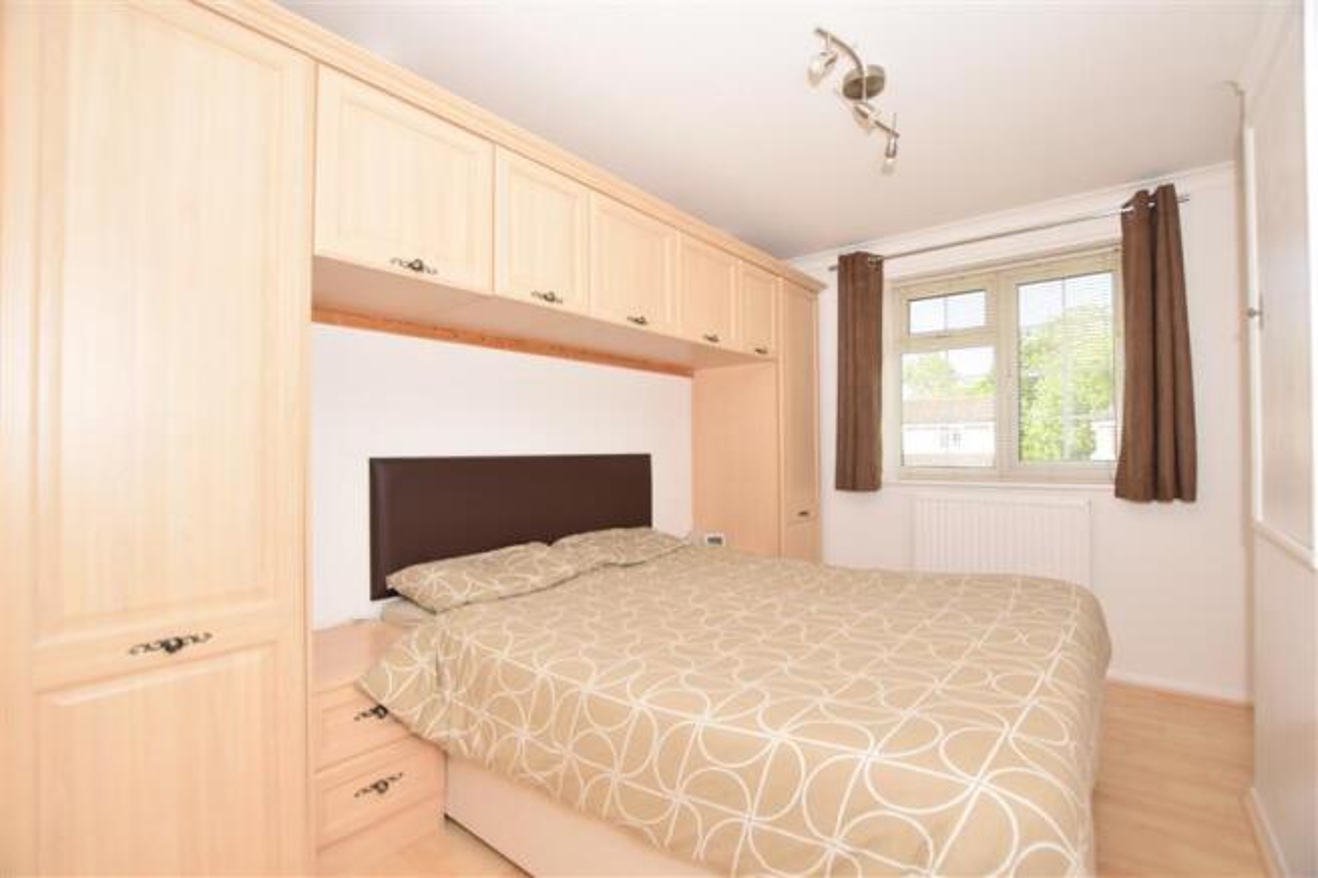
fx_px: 549
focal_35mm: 15
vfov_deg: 77.3
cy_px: 439
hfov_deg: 100.4
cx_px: 659
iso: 200
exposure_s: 1/160
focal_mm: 10
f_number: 5
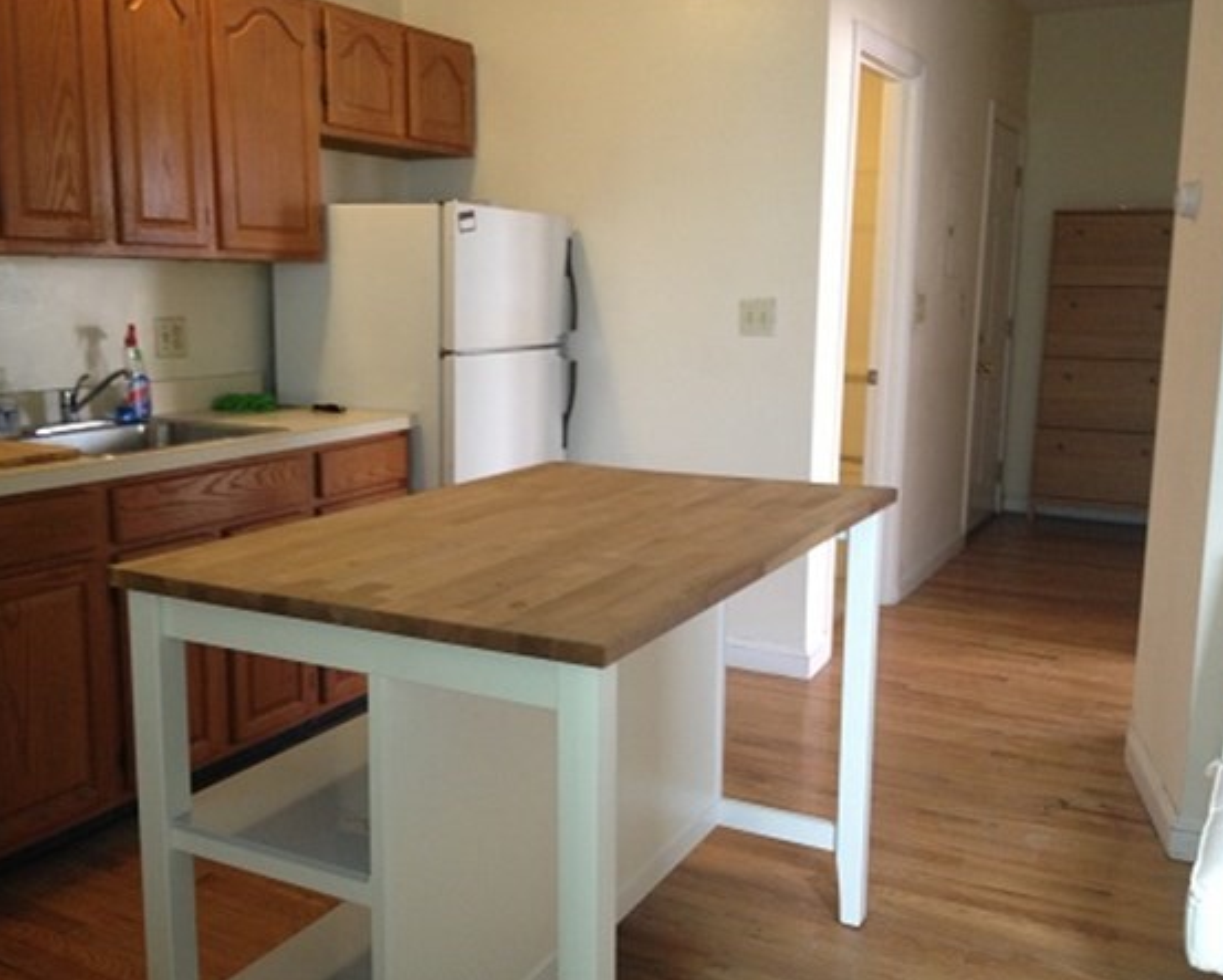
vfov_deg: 40.2
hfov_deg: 49.0
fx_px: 1340
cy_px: 491
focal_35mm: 37
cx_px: 574
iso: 125
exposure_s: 1/20
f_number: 2.4
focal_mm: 4.28
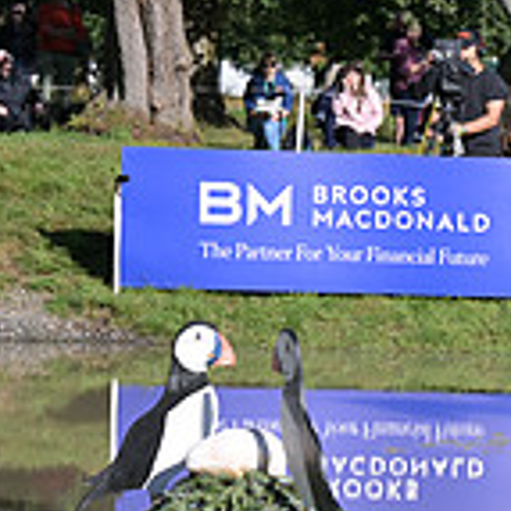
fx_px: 4042
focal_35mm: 242
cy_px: 381
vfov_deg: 7.2
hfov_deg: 7.1
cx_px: 897
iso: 250
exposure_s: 1/1250
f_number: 5
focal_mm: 70
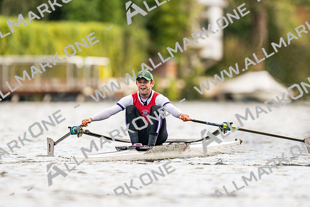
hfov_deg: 2.3
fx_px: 7755
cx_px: 155
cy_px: 104
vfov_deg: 1.5
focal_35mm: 900
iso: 360
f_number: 4
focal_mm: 600
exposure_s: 1/2500
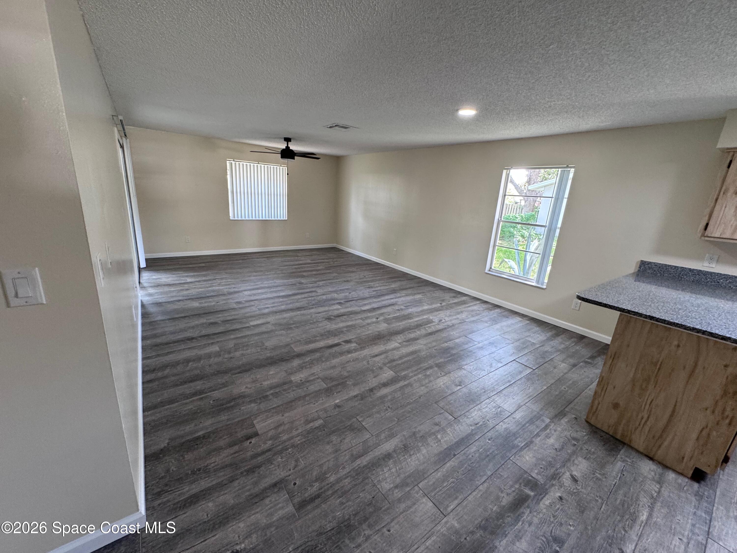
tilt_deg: -16.8
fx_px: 298
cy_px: 276
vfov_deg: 85.7
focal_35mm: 14
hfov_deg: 102.1
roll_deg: -3.9
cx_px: 368
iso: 200
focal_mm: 2.22
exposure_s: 1/60
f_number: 2.2
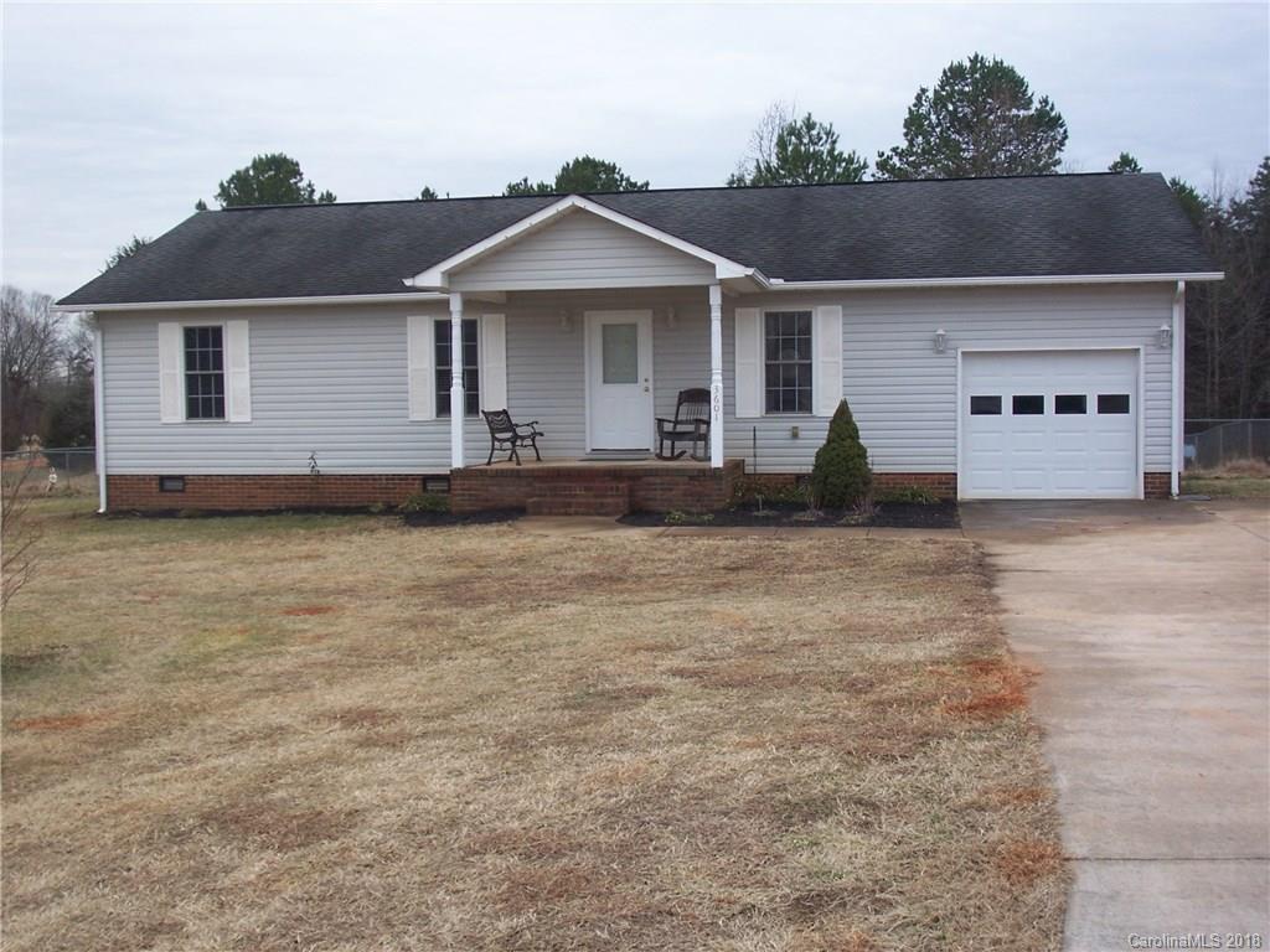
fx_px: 1431
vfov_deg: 36.8
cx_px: 635
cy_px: 476
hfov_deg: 47.9
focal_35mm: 39
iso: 64
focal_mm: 6.4
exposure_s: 1/200
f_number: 3.9
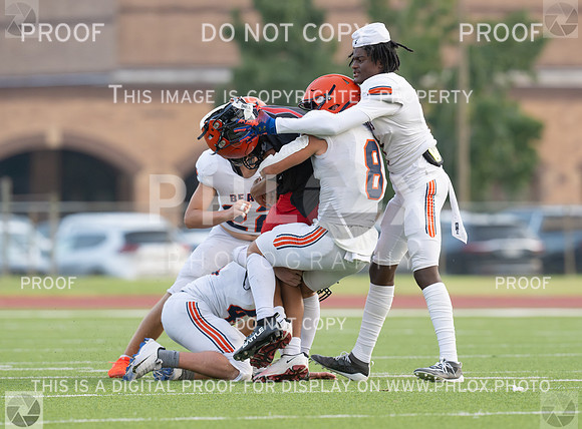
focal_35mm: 506
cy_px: 245
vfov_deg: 2.9
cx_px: 301
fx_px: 8452
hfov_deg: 3.9
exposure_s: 1/1000
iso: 2800
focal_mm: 400
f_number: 5.6
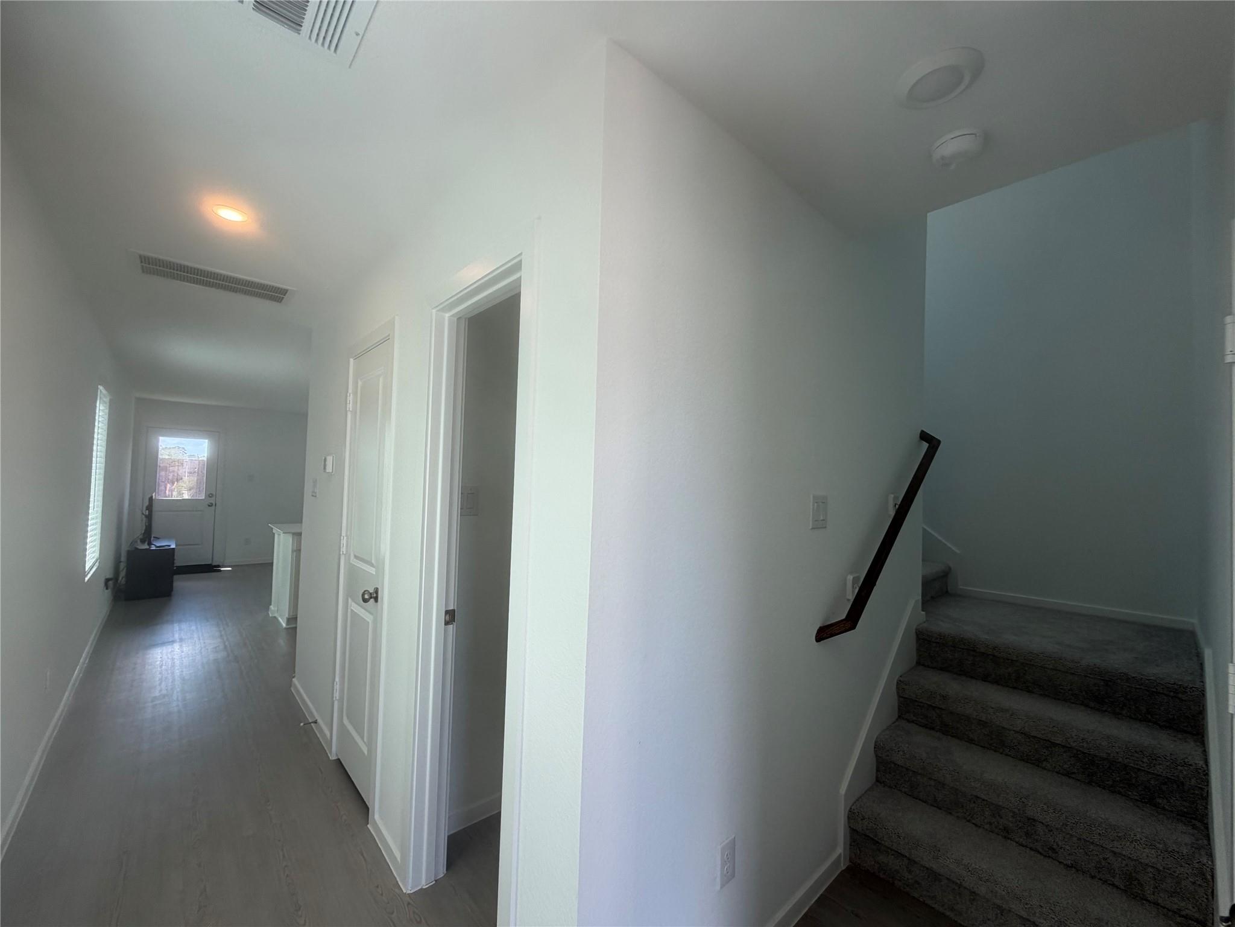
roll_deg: -0.8
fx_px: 499
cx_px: 618
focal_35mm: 14
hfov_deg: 102.1
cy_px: 464
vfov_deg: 85.7
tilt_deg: +2.1
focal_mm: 2.22
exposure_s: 1/133
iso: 40
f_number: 2.2
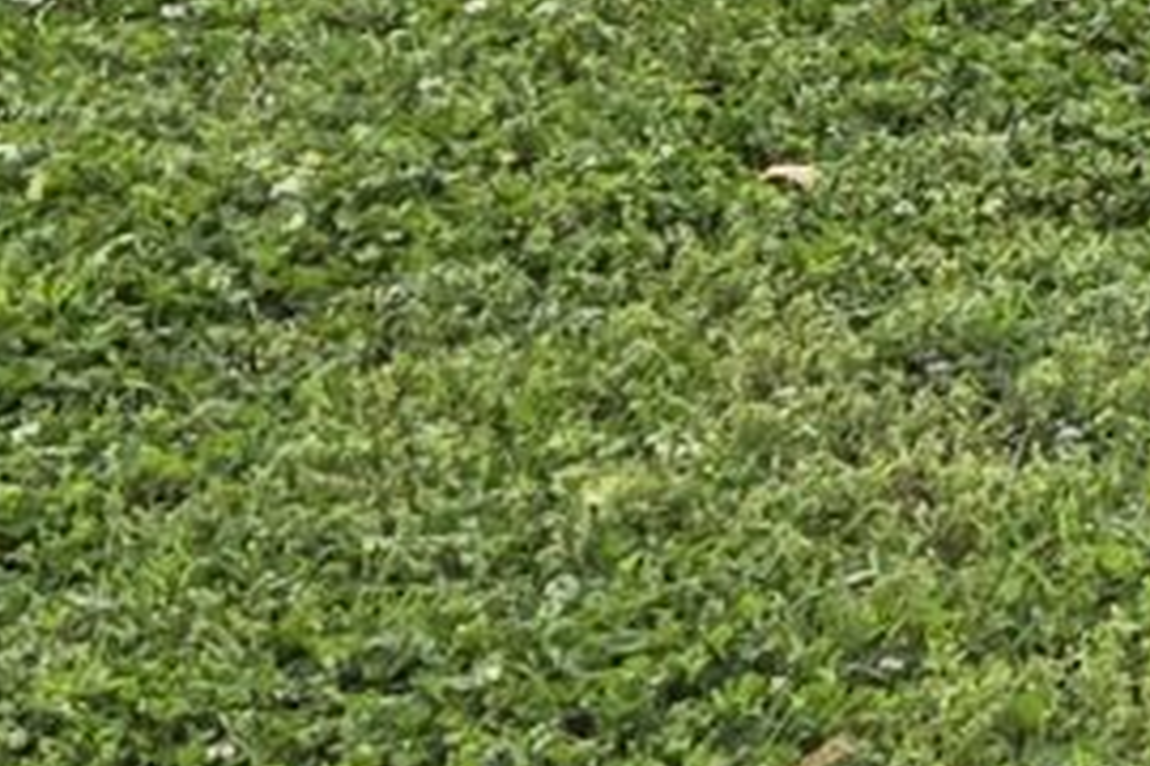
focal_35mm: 227
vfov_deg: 5.8
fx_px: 7251
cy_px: -1077
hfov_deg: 8.0
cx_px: 3258
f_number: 1.8
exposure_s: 1/661
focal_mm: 5.4
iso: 25
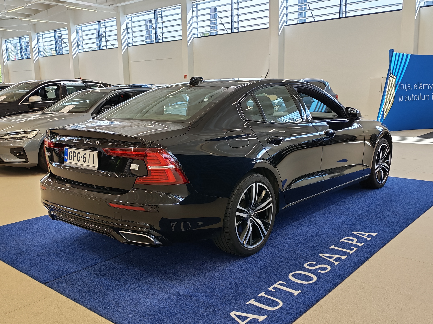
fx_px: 425
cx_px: 216
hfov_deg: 54.0
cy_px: 162
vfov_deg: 41.8
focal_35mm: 34
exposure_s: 1/100
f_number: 1.9
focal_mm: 6.12
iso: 125
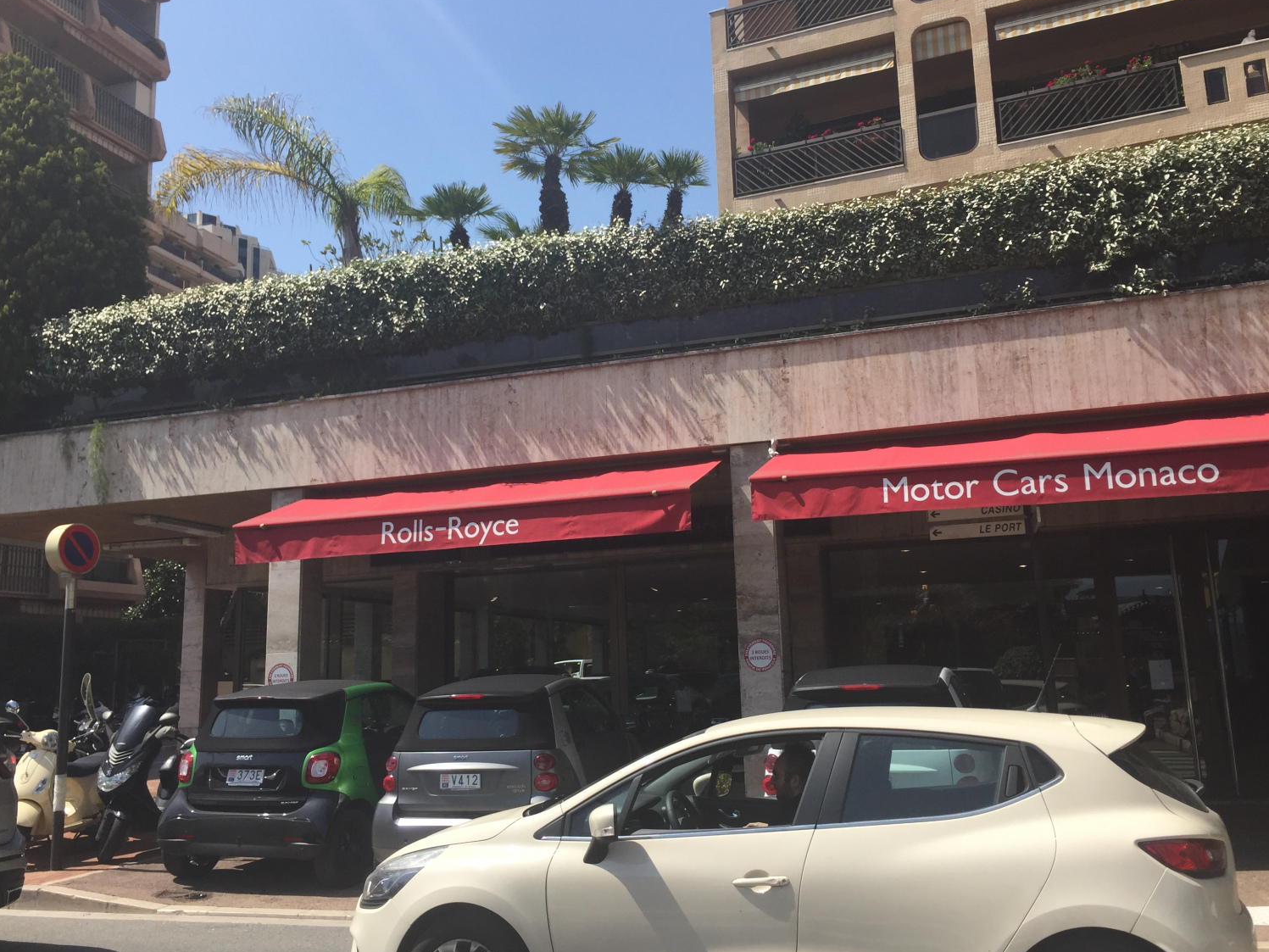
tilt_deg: +11.2
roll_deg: +2.4
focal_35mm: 31
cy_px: 462
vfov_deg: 45.4
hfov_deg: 58.3
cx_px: 649
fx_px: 1137
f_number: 2.2
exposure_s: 1/1582
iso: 32
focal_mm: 4.15
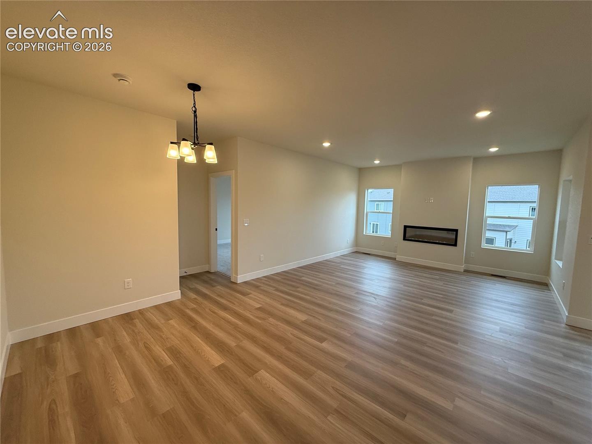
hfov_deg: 102.1
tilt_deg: -3.5
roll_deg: -1.3
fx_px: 239
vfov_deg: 85.7
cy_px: 222
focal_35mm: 14
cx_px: 296
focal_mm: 2.22
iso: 200
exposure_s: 1/120
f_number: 2.2
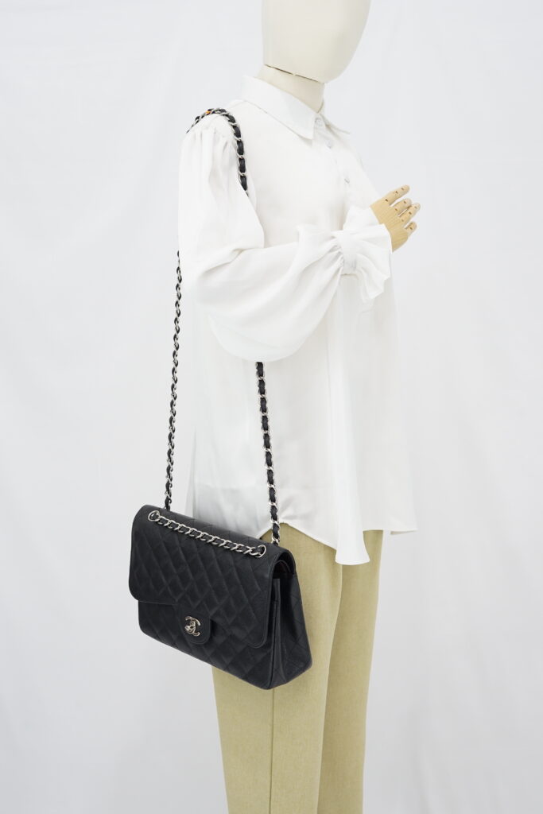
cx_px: 272
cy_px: 407
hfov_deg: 27.0
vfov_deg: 39.6
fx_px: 1131
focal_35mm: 50
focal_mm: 50
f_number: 6.3
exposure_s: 1/8
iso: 640
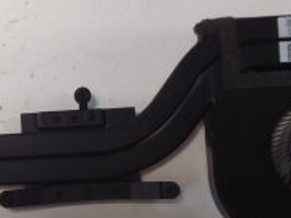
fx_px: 689
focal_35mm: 82
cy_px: 200
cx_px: 16
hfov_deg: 23.1
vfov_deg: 17.7
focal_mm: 4.3
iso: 320
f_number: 3.3
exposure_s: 1/60
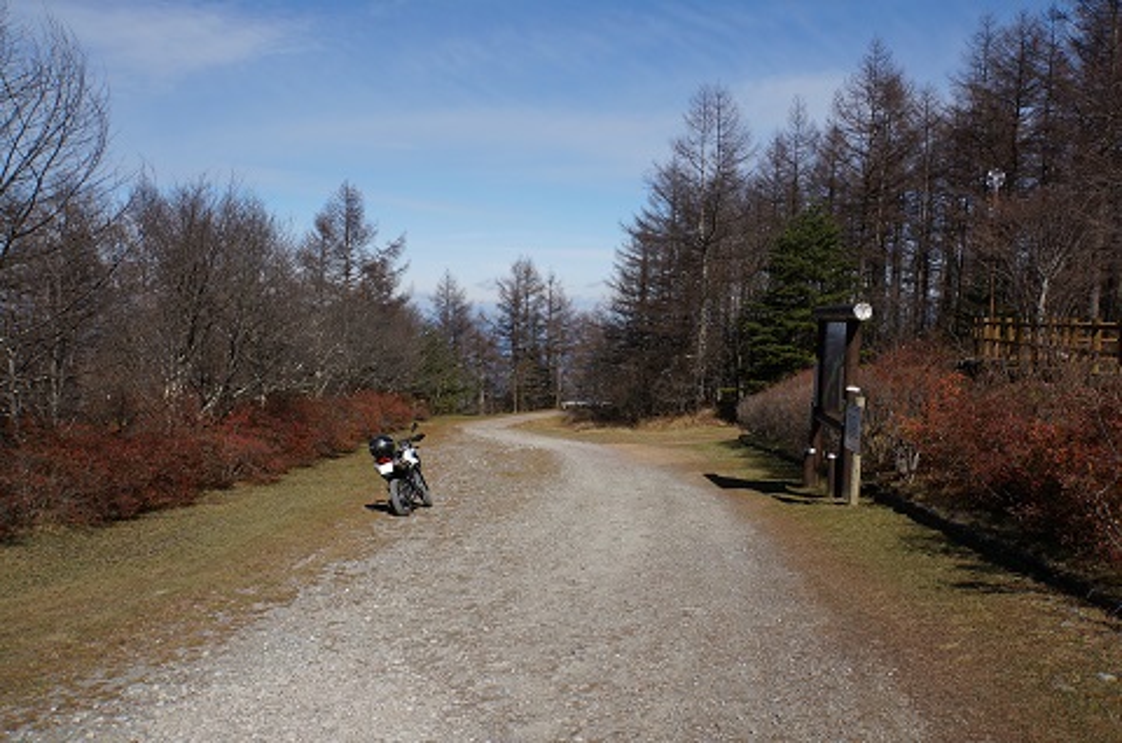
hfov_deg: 57.8
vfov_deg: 40.1
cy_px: 372
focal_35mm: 33
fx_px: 1017
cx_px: 561
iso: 100
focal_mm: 21.8
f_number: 9
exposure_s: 1/320
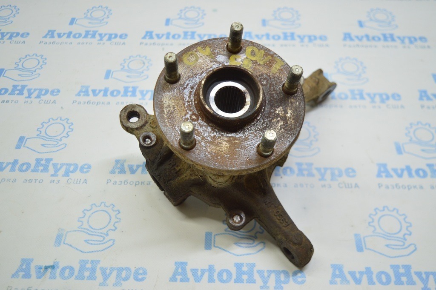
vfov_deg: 36.8
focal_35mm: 36
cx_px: 218
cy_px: 145
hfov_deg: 53.2
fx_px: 436
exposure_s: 1/60
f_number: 4
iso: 400
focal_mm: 24
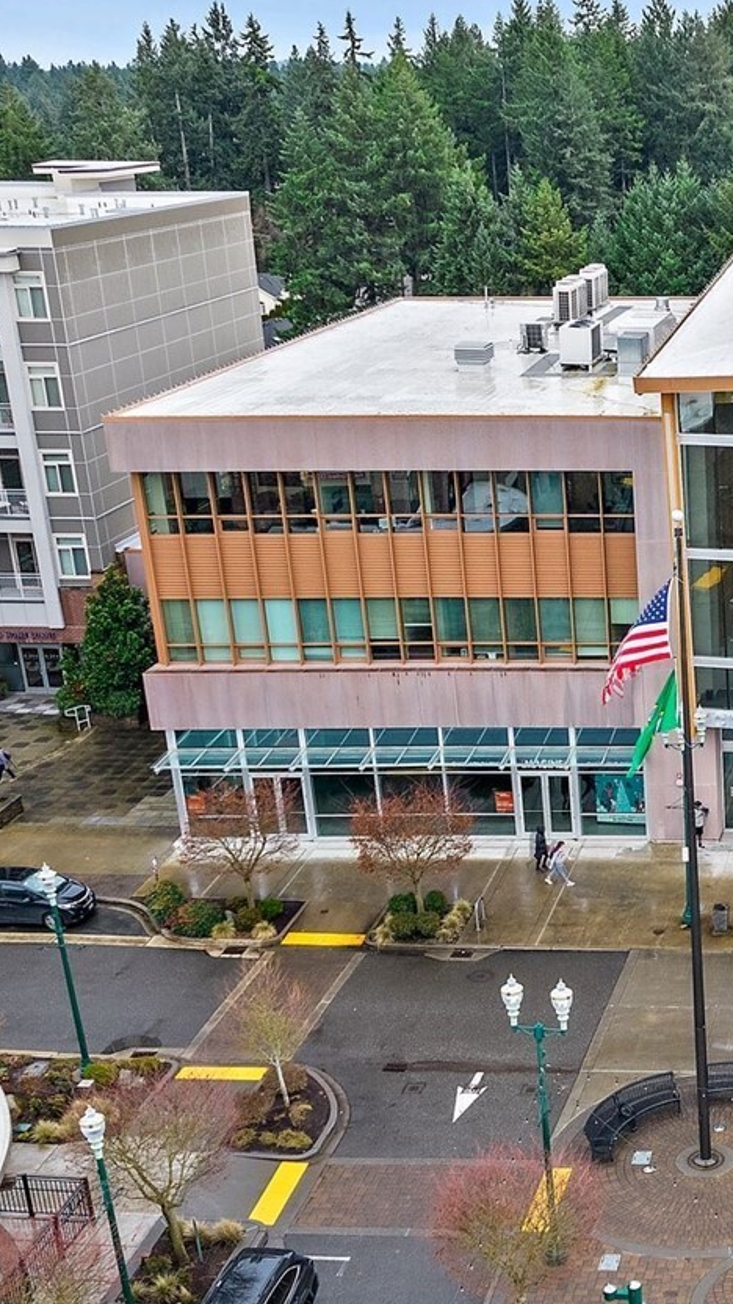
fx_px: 1624
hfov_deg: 22.9
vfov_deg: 43.6
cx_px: 922
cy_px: 741
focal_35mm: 47
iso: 160
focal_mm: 8.38
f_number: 2.8
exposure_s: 1/240
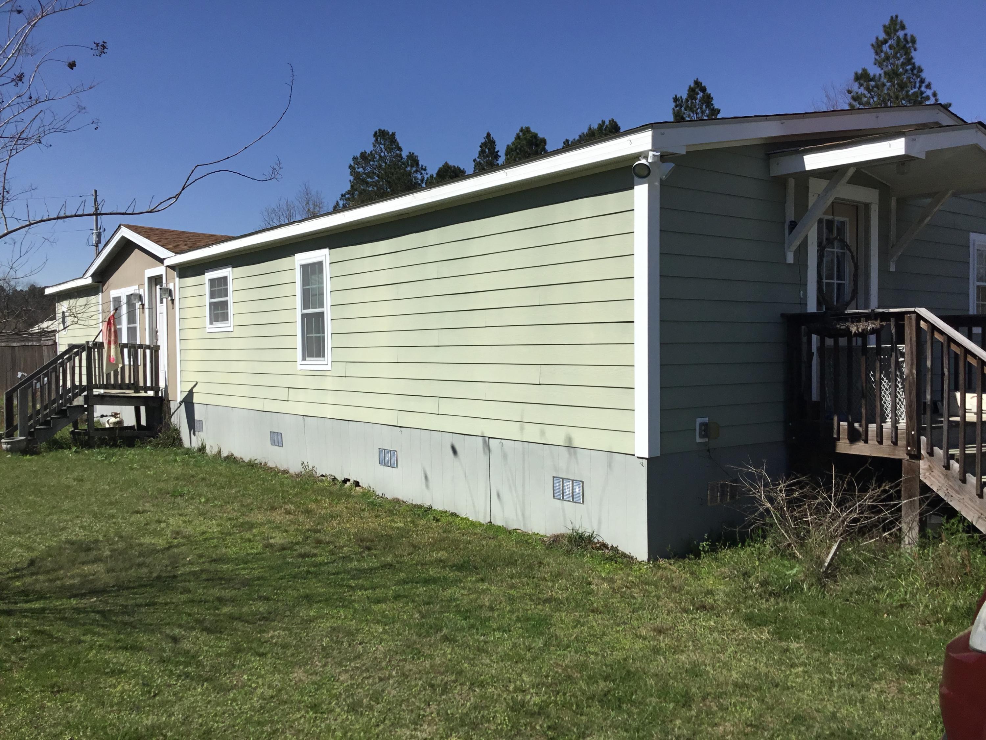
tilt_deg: -1.5
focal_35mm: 31
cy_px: 370
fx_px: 883
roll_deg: +0.4
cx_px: 493
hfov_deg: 58.4
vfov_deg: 45.4
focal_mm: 3.3
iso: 25
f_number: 2.4
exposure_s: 1/2551
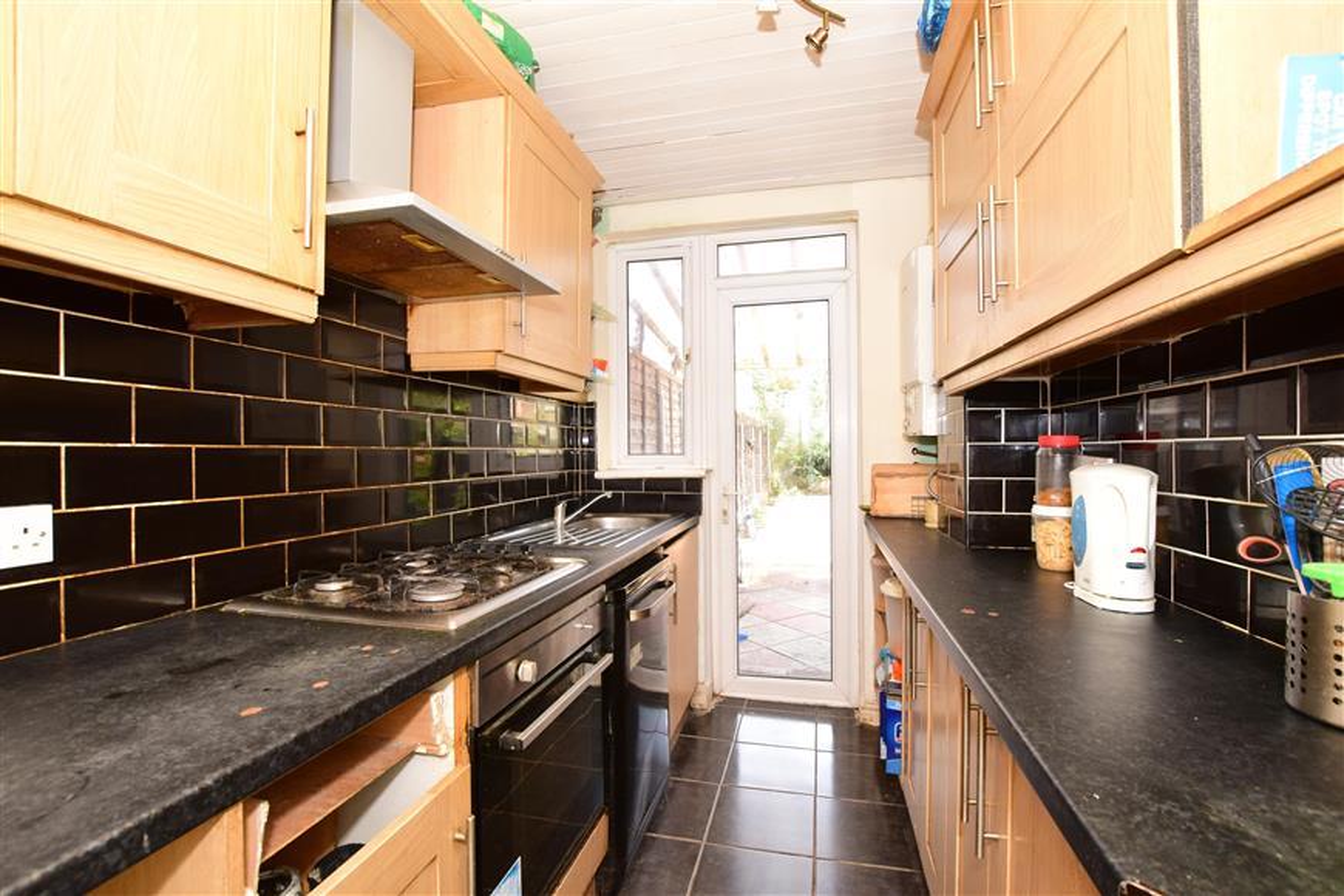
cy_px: 448
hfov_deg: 100.4
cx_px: 672
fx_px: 560
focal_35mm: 15
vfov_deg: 77.3
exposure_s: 1/60
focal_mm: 10
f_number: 10
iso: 500
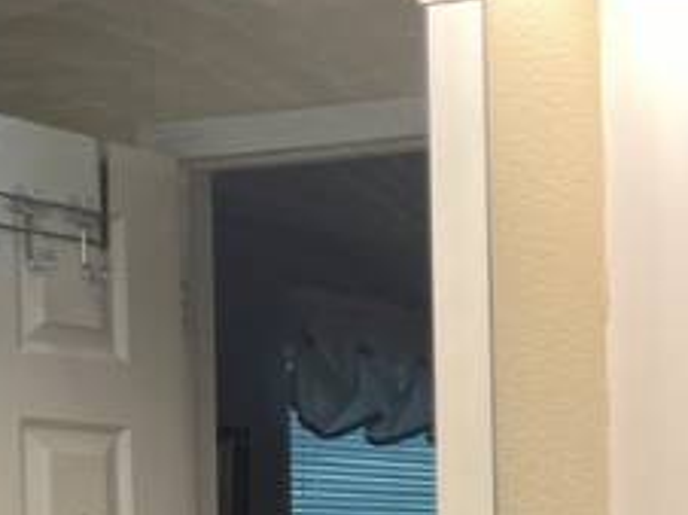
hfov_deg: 18.0
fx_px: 1946
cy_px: 690
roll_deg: +0.7
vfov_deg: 14.4
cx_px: 1011
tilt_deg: -3.9
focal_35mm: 98
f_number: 1.6
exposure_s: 1/60
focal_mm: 5.1
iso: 64
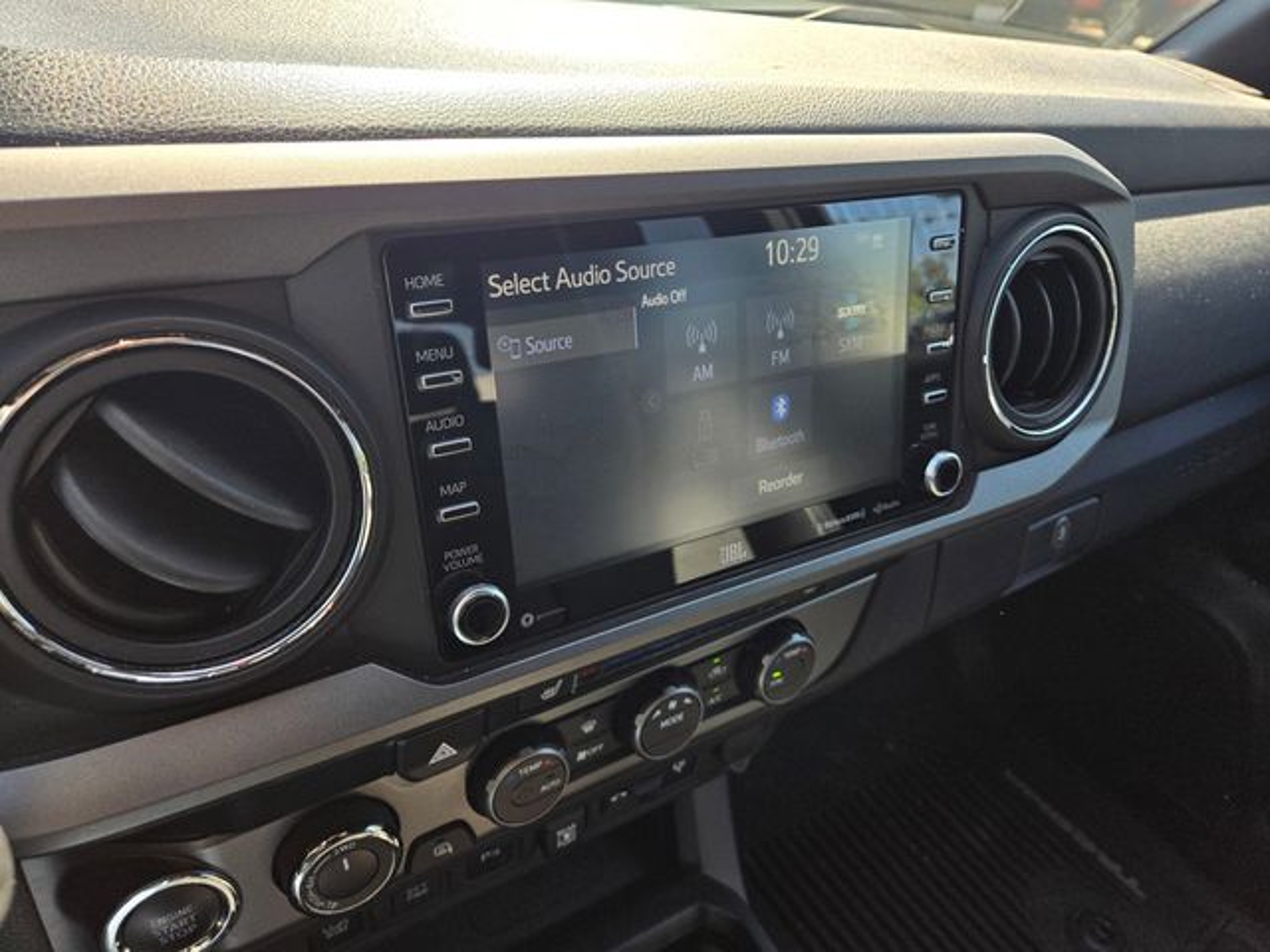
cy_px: 476
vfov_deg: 58.9
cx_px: 635
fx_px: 844
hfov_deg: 73.9
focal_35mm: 23
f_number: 1.8
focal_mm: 5.4
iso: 40
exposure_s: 1/180
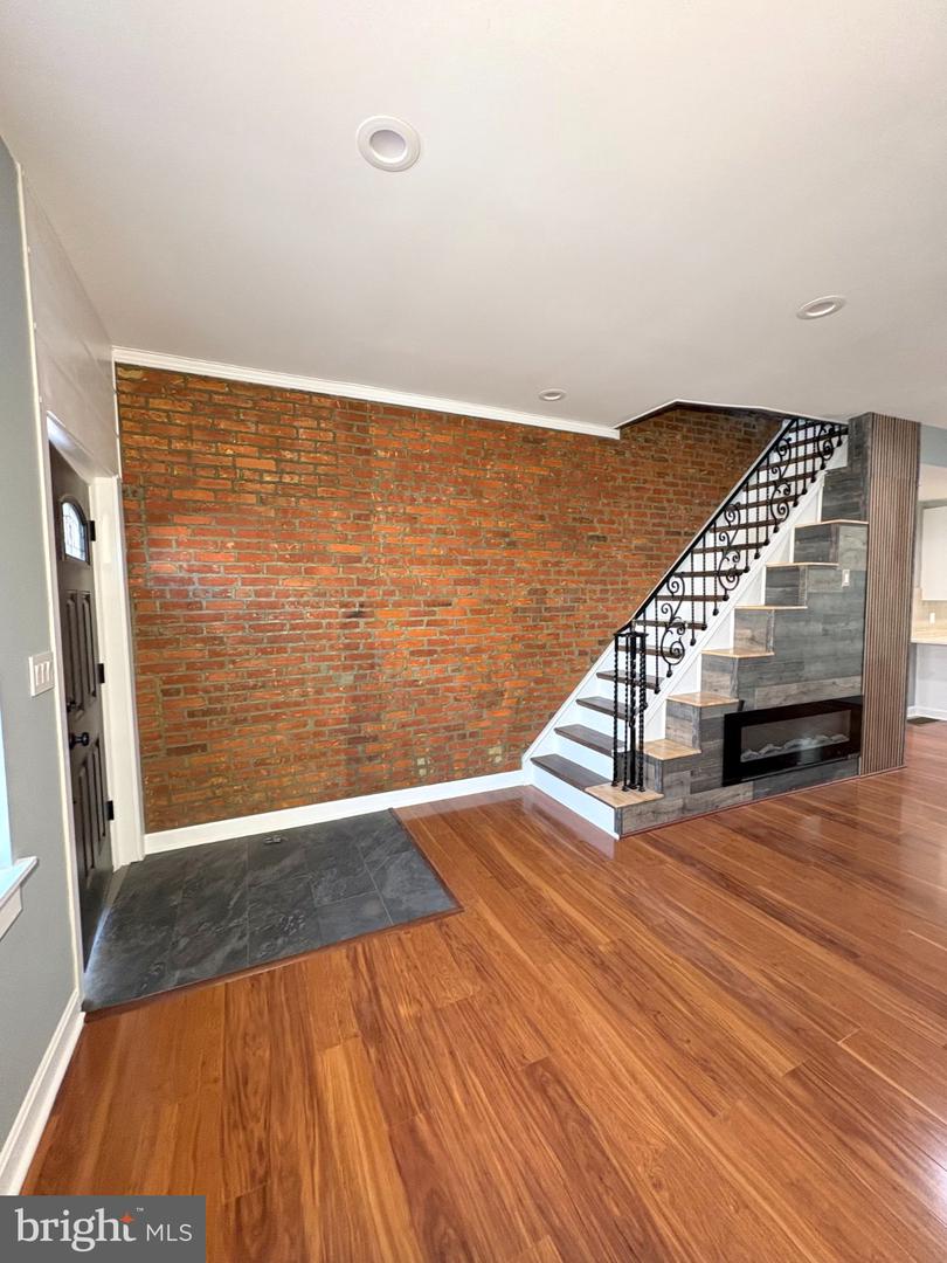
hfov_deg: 85.7
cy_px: 632
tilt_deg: -3.8
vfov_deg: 102.1
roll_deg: +0.5
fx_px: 511
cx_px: 474
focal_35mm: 14
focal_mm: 2.22
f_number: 2.2
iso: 250
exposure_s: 1/60
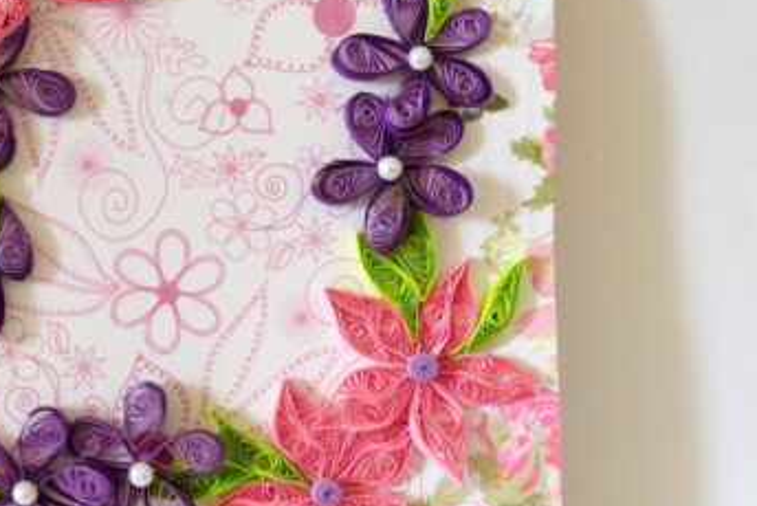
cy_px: 216
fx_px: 1221
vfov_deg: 23.4
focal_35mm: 58
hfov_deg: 33.3
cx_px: 136
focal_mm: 5.7
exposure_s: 1/60
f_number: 2.8
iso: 250
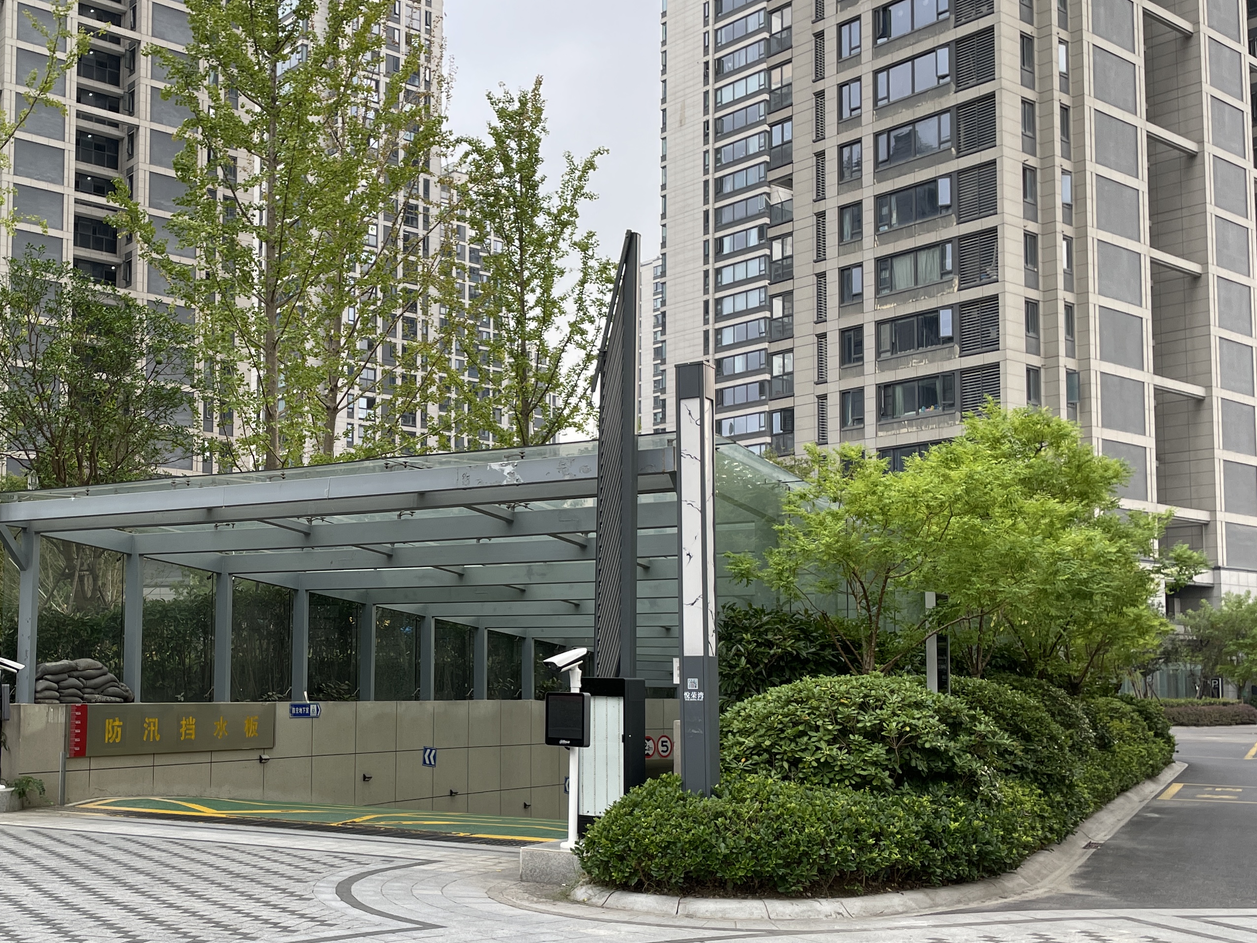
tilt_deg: +4.7
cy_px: 575
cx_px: 347
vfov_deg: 35.0
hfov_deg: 44.5
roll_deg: -0.1
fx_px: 1489
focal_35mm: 41
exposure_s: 1/271
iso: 32
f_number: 1.6
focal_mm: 4.2
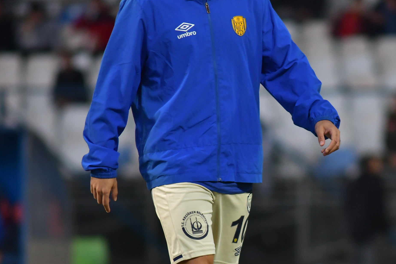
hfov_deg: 3.1
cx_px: 282
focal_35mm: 674
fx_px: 7414
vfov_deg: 2.0
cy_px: 180
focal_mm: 300
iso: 1000
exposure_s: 1/1250
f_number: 4
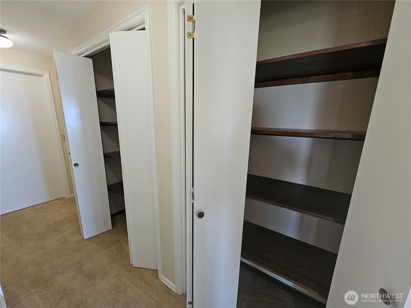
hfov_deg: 106.2
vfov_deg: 89.9
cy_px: 154
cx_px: 206
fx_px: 154
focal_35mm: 13
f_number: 2.2
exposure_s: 1/60
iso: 250
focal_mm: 2.2
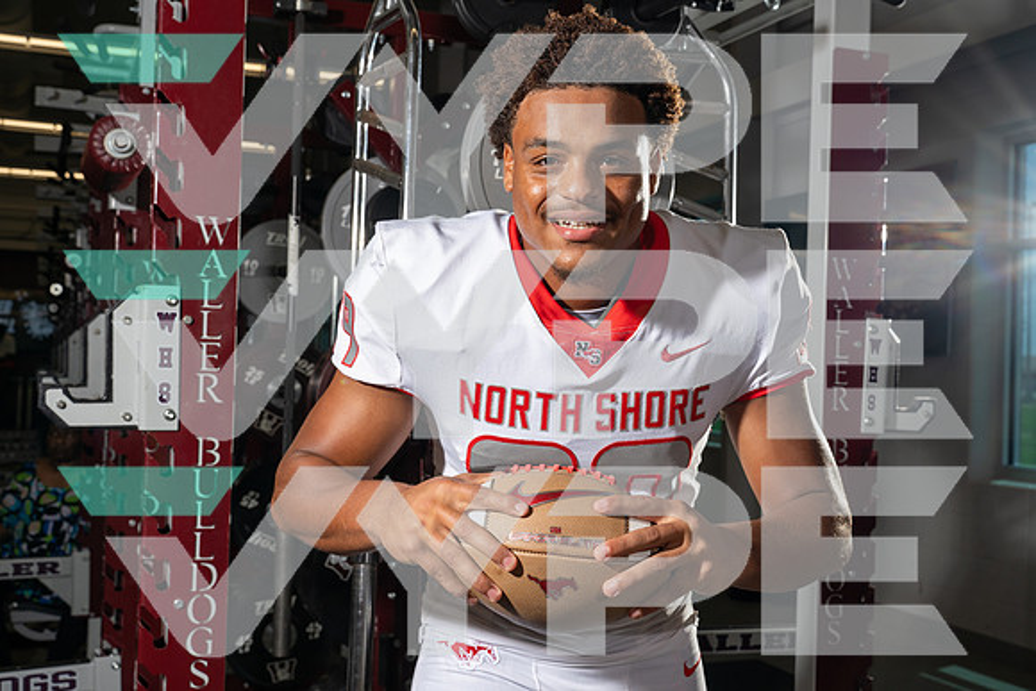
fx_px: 1180
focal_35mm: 41
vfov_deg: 32.6
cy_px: 346
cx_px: 518
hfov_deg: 47.4
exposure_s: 1/250
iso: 320
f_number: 8
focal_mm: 41
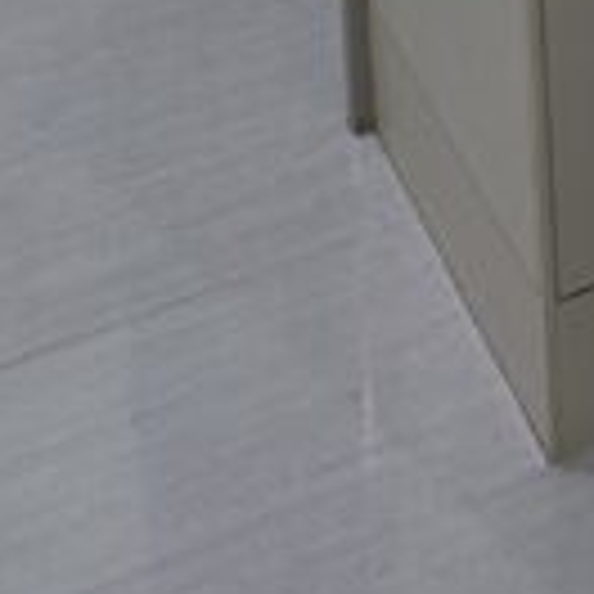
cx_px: 1609
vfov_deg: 8.1
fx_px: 3320
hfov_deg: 8.9
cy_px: -1431
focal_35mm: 171
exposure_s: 1/25
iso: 41
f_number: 1.89
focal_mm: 5.43
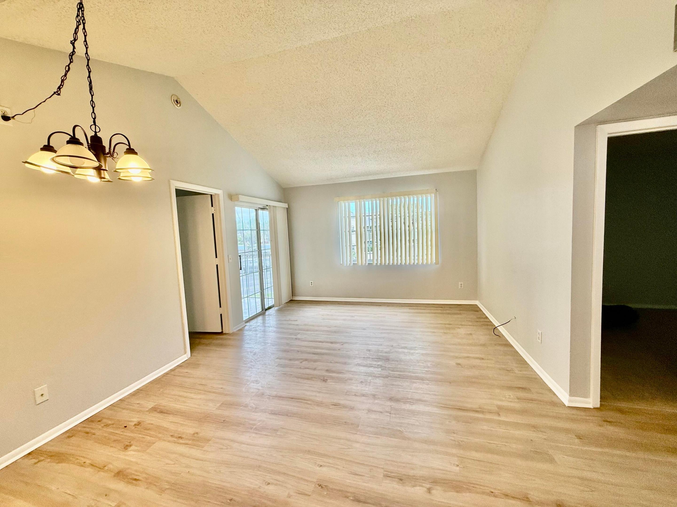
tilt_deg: -3.5
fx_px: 274
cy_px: 254
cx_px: 338
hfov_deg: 102.1
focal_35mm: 14
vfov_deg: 85.7
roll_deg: +2.7
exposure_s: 1/120
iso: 125
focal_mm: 2.22
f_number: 2.2
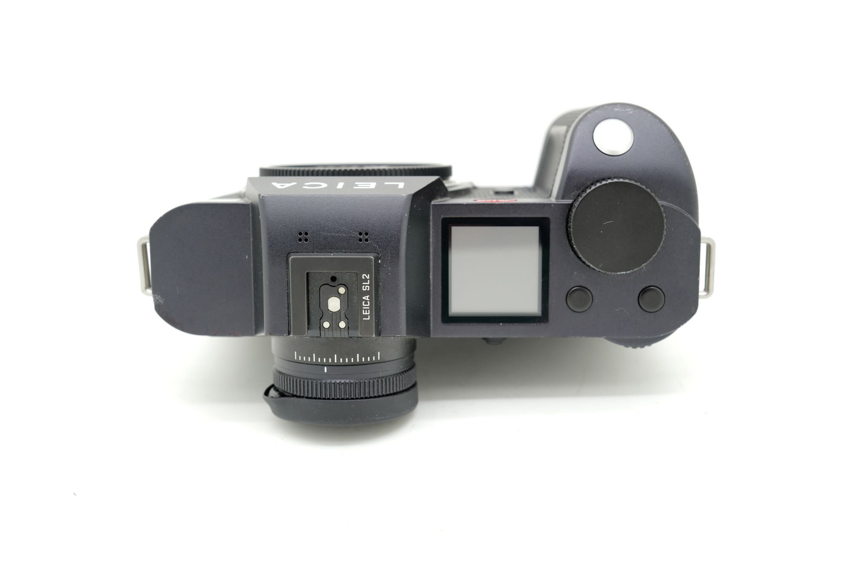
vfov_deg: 31.2
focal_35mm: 43
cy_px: 280
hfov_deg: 45.4
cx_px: 421
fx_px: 1005
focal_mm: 43
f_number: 8
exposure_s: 1/60
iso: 800
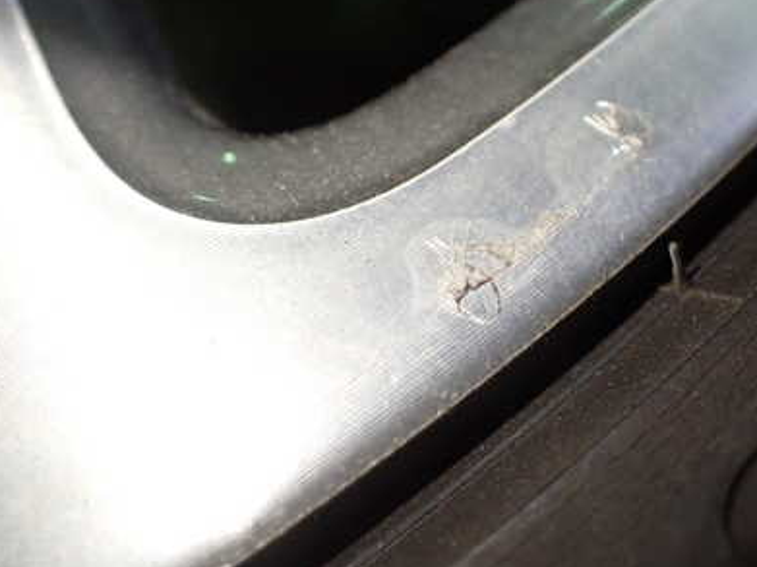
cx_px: 538
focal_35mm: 46
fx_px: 1006
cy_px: 223
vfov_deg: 31.4
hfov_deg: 40.4
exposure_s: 1/125
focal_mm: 5.4
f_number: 2.3
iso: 500
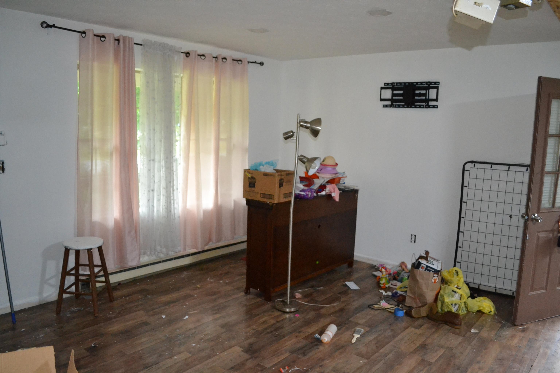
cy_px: 186
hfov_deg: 67.4
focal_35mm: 27
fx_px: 420
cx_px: 280
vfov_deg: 47.9
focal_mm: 18
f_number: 3.5
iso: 3200
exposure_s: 1/60
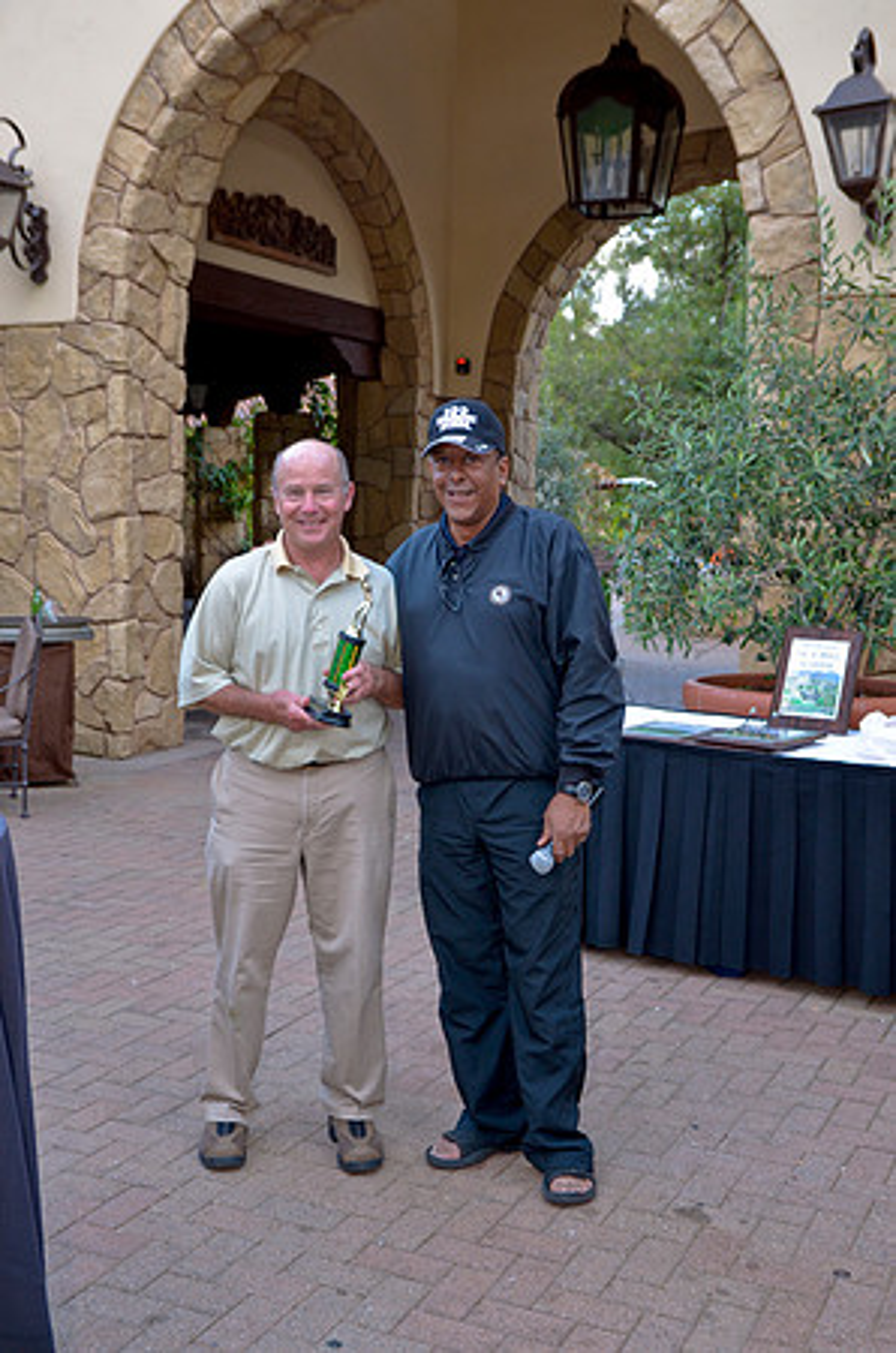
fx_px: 1631
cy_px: 676
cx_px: 448
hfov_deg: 30.7
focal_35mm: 44
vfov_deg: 45.0
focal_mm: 29
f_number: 4
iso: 280
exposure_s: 1/80
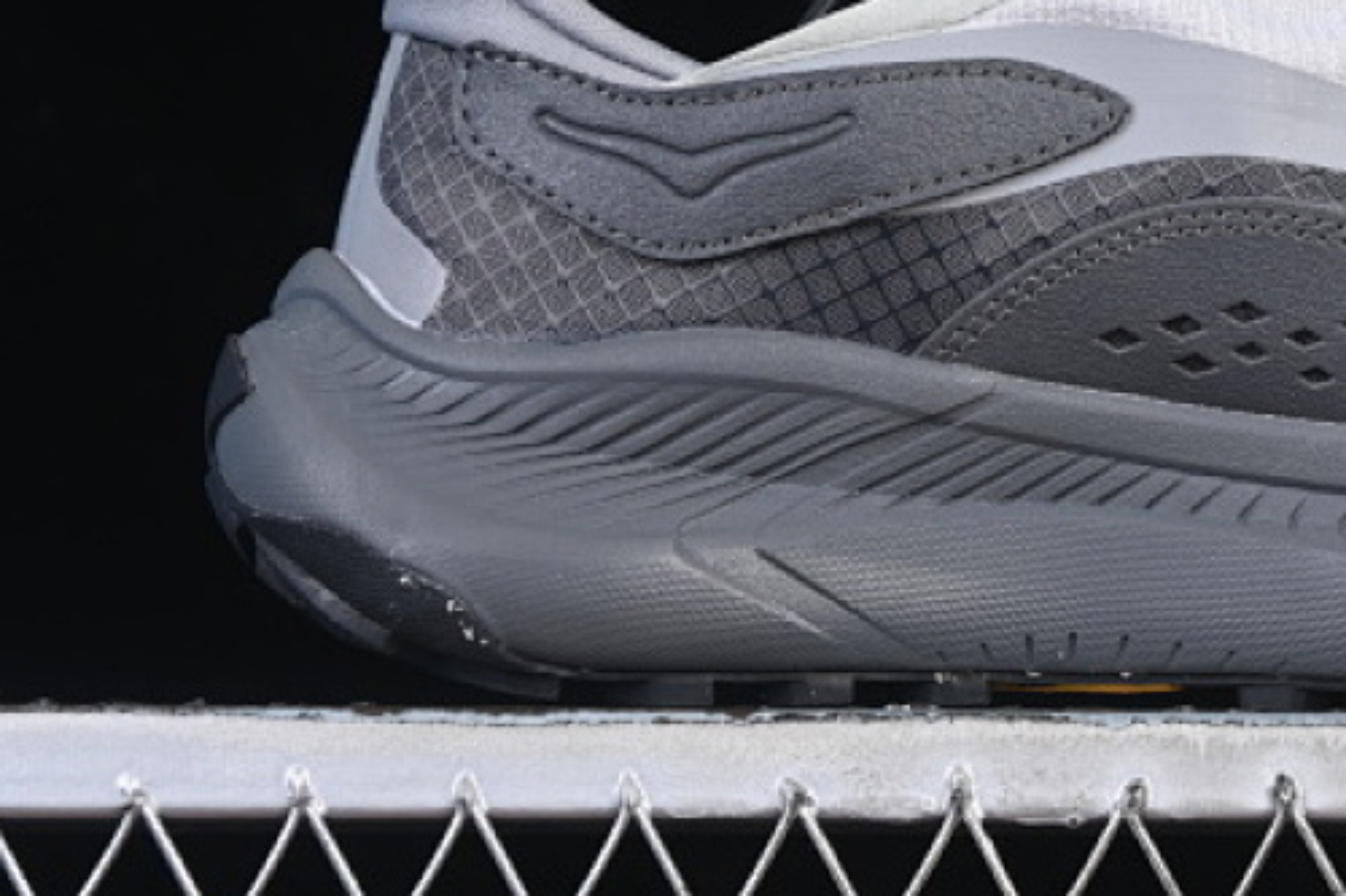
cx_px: 1222
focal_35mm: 162
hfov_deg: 12.6
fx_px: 6055
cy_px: 118
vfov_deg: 8.4
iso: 160
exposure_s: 1/60
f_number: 6.3
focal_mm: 50
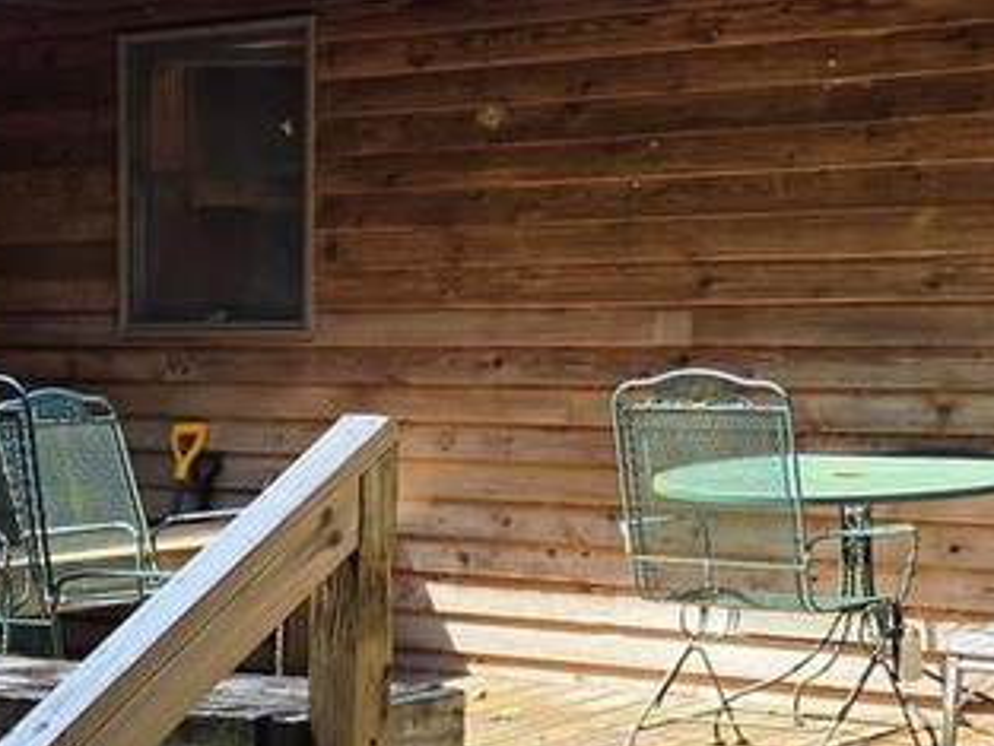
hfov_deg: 20.6
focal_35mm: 94
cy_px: 502
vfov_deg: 15.7
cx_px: 210
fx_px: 2700
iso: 80
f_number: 1.8
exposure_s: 1/1930
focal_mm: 5.4
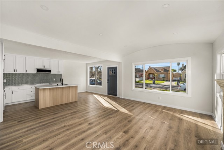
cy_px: 75
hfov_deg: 104.2
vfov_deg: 81.2
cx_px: 112
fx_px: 87
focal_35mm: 14
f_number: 6.3
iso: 80
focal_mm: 14
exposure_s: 1/125
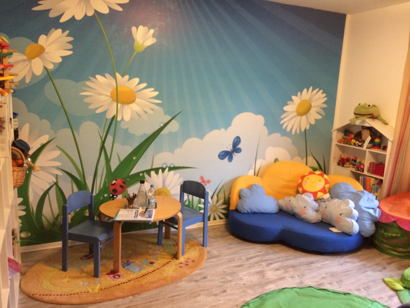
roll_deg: -1.9
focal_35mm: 29
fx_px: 343
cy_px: 154
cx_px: 205
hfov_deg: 61.7
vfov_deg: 48.2
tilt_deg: -8.5
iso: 320
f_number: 2.2
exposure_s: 1/25
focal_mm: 4.15
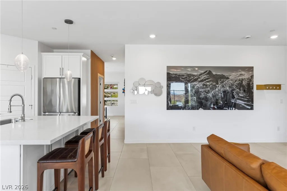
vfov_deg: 59.5
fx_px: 167
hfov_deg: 81.2
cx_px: 144
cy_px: 96
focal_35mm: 21
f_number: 8
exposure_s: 1/3
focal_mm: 21
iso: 400
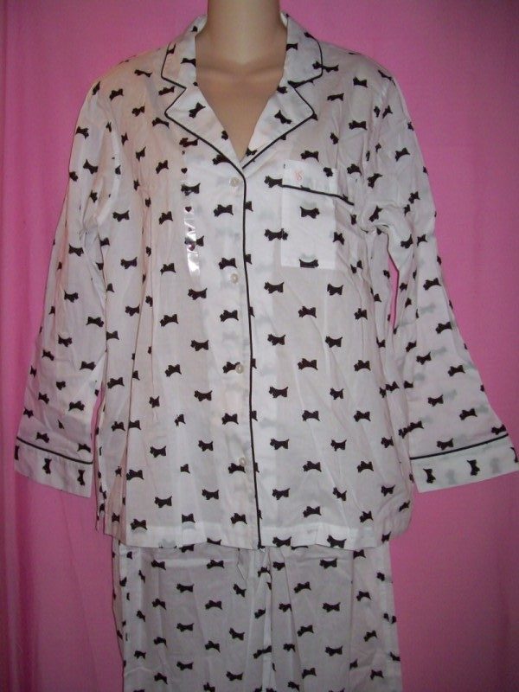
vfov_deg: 51.4
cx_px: 260
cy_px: 346
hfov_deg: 39.7
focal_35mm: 36
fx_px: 720
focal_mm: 6
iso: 80
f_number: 2.7
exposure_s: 1/64
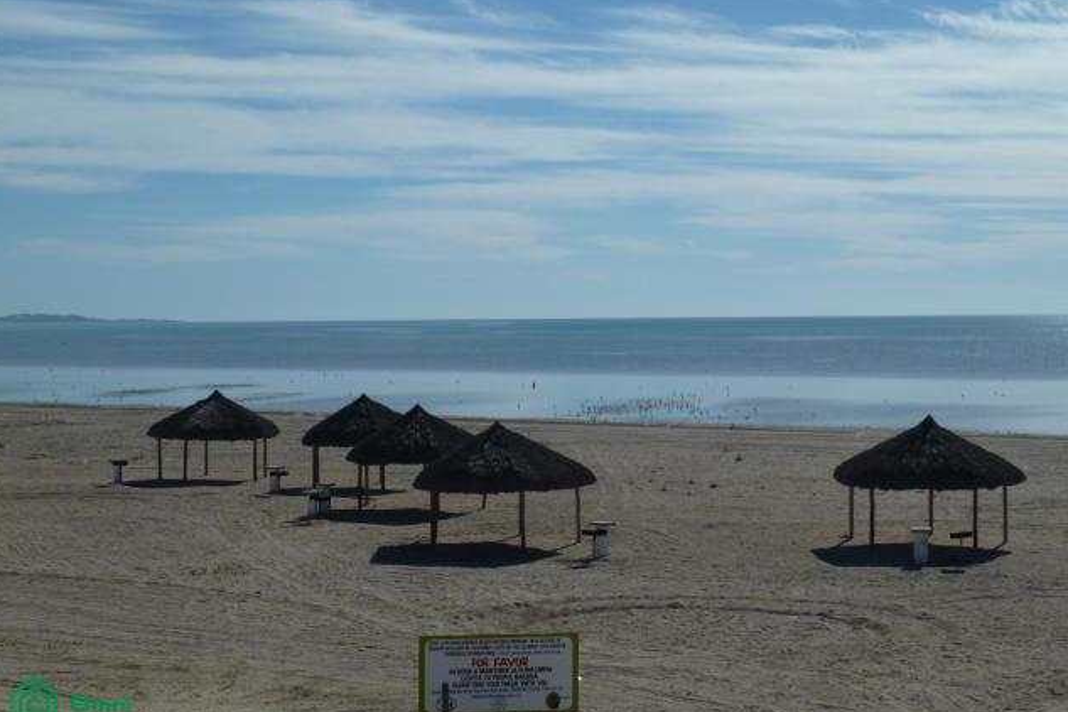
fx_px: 1839
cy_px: 343
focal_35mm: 62
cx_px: 530
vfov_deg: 21.9
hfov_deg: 32.4
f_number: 6.3
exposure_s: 1/800
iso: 80
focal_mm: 9.7
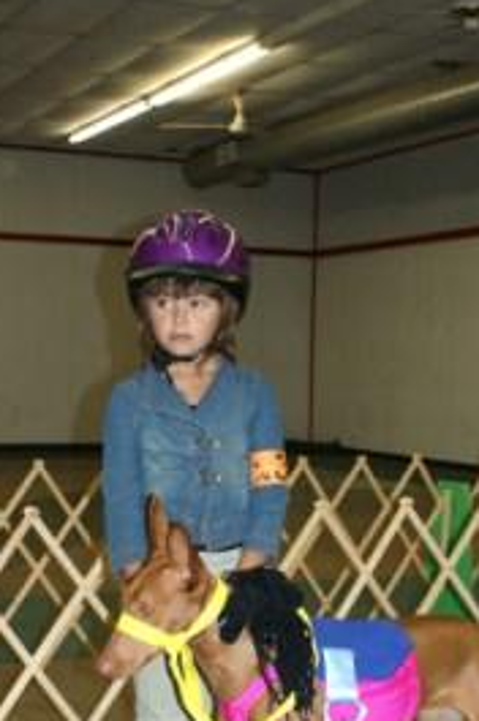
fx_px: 1321
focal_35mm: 66
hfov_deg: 20.6
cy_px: 558
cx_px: 256
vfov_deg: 30.0
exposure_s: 1/60
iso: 400
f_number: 5.6
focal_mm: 26
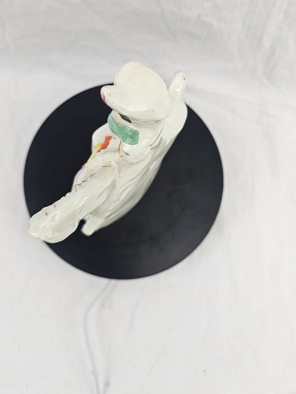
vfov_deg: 61.1
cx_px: 154
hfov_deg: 48.2
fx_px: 331
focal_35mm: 29
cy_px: 158
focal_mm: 6.3
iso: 32
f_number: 1.7
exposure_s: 1/100
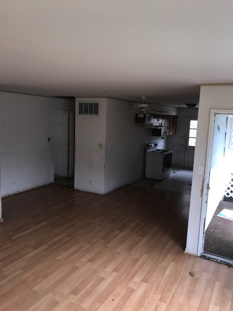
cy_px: 156
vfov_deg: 63.4
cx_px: 116
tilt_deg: -7.3
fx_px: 251
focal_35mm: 28
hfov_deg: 49.7
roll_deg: -0.7
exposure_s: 1/30
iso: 32
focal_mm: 3.99
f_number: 1.8
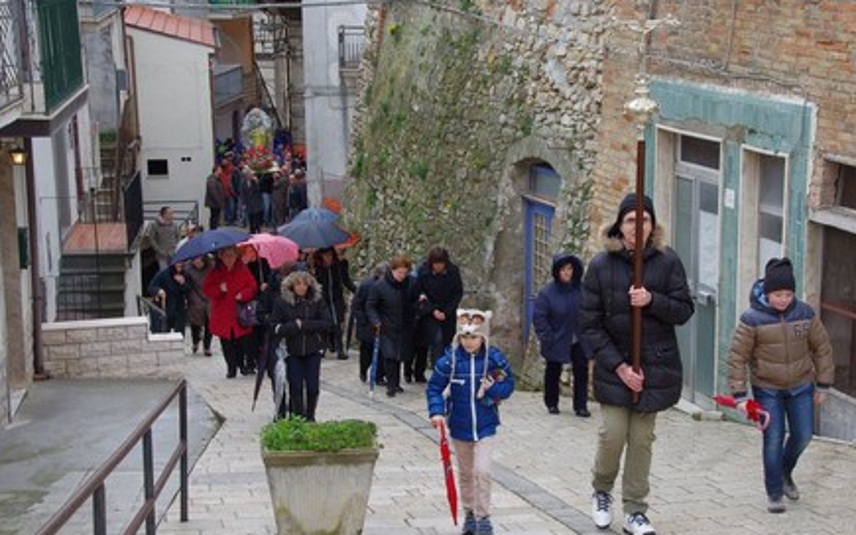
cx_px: 470
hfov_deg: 27.3
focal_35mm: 76
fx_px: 1764
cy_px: 276
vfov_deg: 17.3
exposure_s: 1/250
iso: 1000
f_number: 8
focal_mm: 43
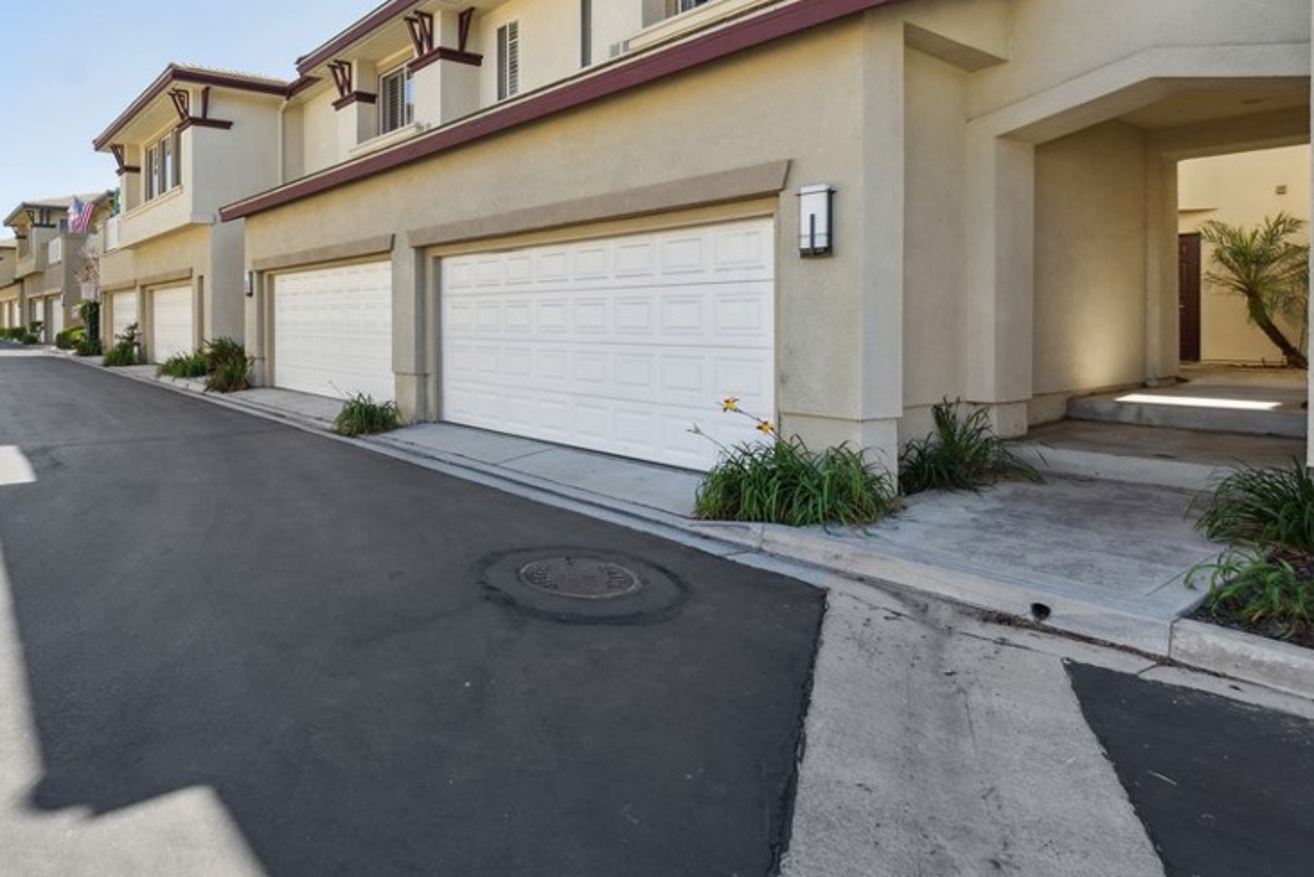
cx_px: 417
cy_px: 323
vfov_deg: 58.7
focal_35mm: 21
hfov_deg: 78.0
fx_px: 767
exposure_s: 1/100
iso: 100
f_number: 8
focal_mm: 10
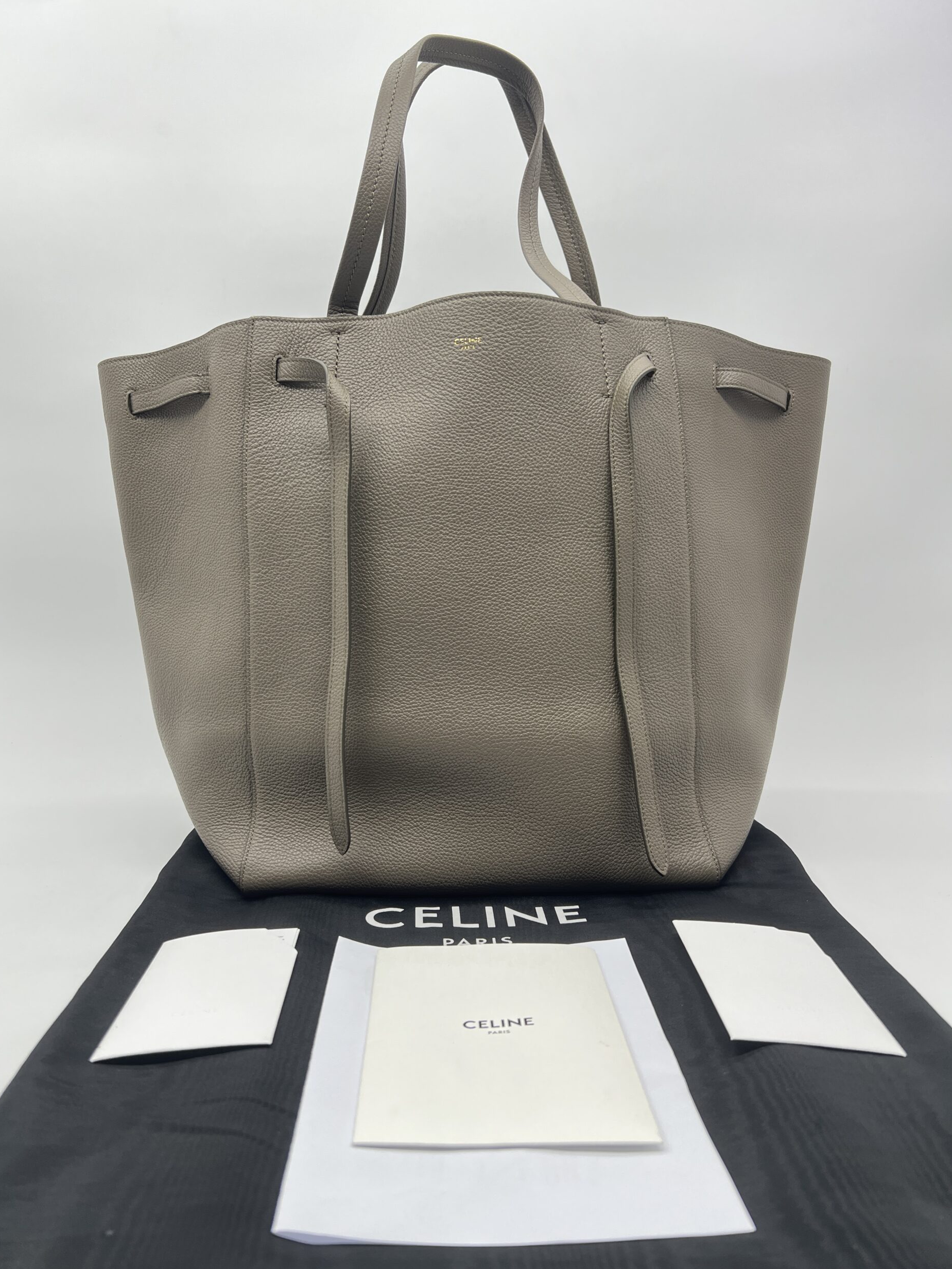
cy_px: 623
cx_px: 464
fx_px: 990
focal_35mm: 27
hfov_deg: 51.4
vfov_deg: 65.3
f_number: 1.5
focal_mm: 5.7
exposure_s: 1/100
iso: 40
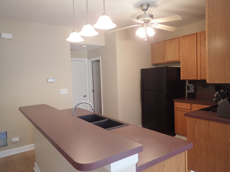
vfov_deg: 54.9
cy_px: 86
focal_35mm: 25
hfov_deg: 69.4
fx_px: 166
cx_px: 115
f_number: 2
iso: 160
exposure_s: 1/60
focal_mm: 4.5
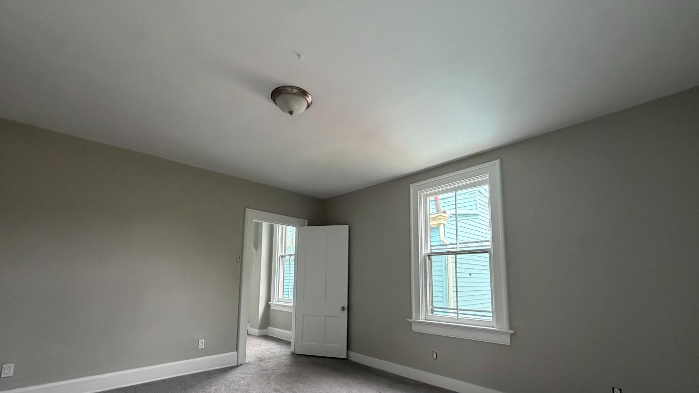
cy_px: 244
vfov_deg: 66.1
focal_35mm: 16
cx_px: 348
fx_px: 297
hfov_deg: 99.4
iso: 200
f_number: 2.2
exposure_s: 1/121
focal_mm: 2.22
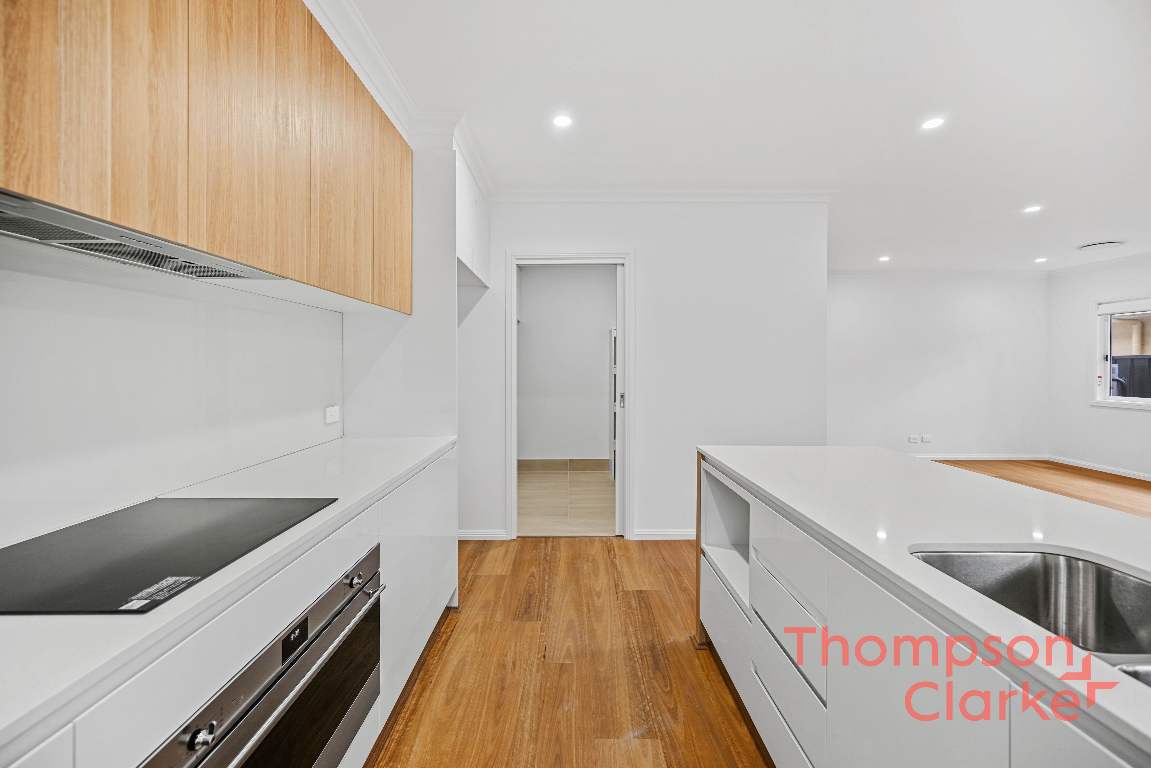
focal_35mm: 14
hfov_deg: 104.2
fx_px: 448
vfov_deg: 81.3
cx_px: 576
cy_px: 384
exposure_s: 1/10
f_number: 4
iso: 100
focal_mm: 14
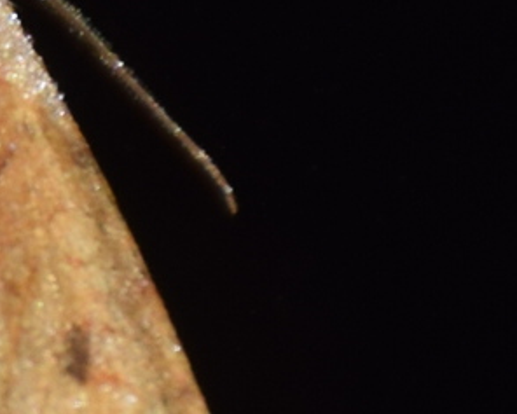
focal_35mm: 639
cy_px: 344
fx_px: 9781
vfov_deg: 2.4
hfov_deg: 3.0
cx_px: -152
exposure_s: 1/60
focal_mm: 140
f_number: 5.6
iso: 320
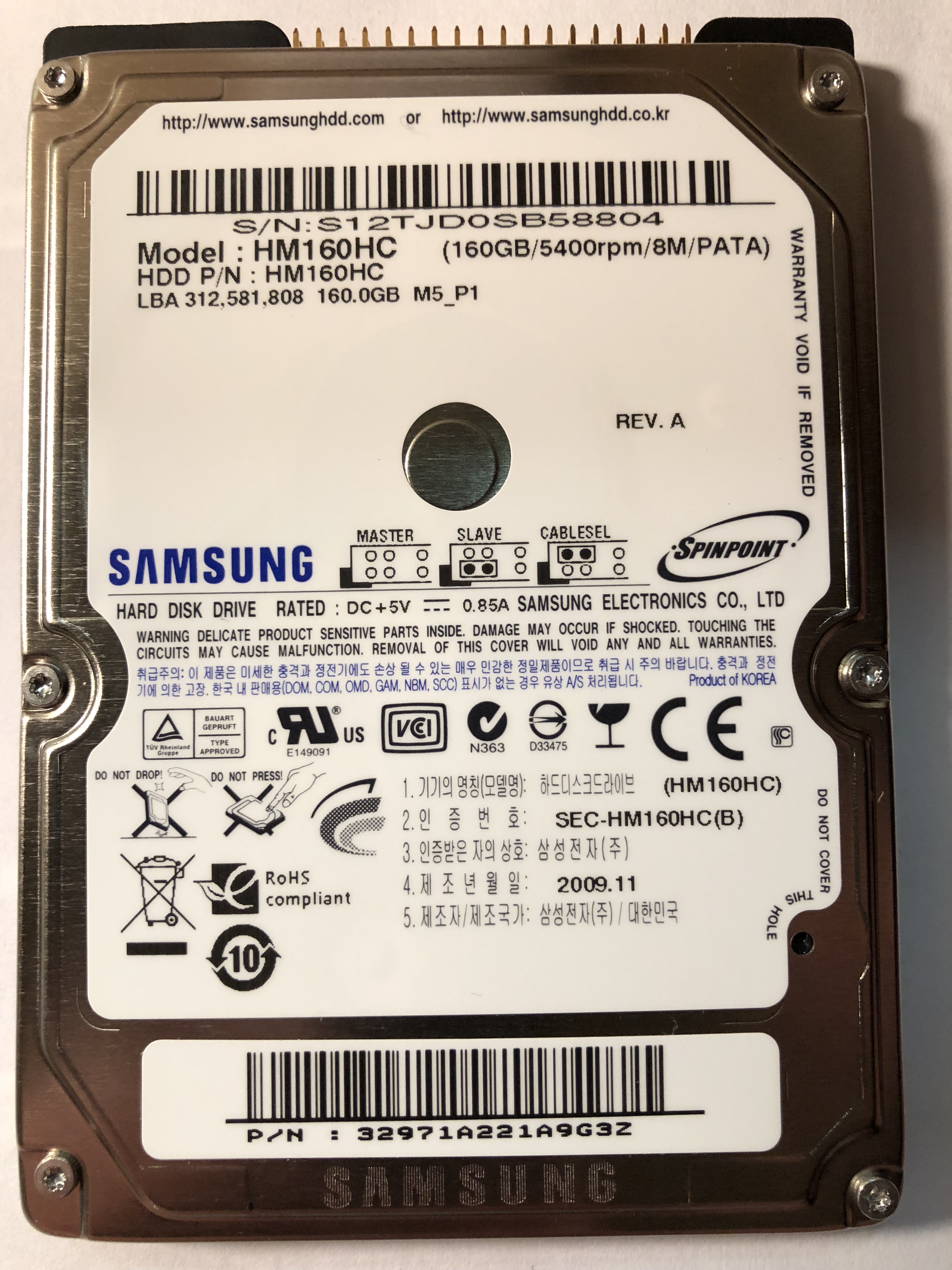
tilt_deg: -85.4
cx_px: 476
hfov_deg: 49.7
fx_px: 1027
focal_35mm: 28
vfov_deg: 63.4
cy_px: 635
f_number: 1.8
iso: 40
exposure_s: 1/25
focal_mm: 3.99
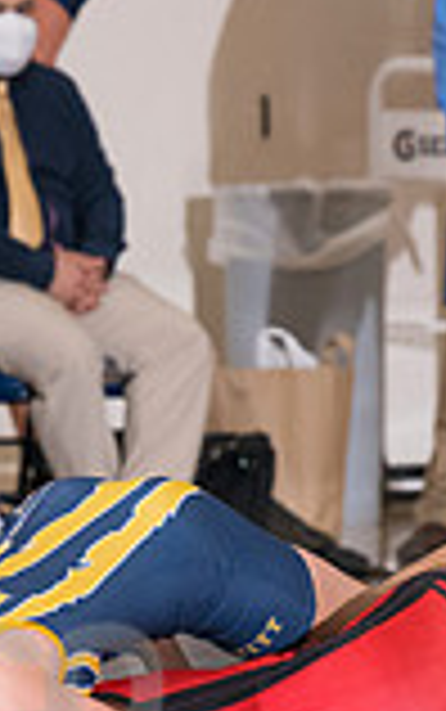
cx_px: 27
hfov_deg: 1.9
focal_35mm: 675
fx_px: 13104
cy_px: 749
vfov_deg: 3.1
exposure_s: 1/250
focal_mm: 180
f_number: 5.6
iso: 2000
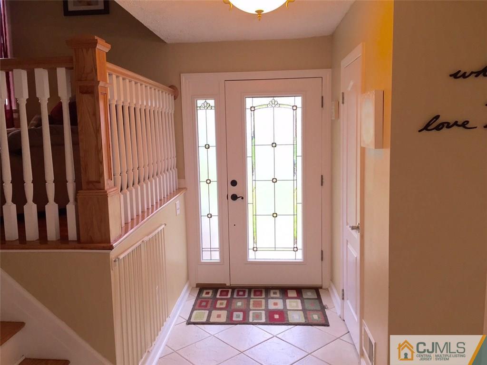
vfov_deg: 48.2
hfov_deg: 61.7
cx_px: 244
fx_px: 408
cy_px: 182
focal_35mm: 29
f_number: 2.2
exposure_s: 1/40
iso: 32
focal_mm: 4.15
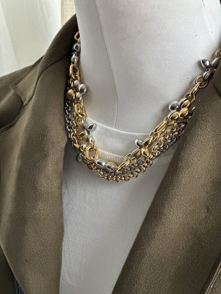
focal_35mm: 77
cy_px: 147
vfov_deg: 25.3
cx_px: 110
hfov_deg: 19.1
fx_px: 655
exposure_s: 1/37
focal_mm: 9
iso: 400
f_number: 2.8
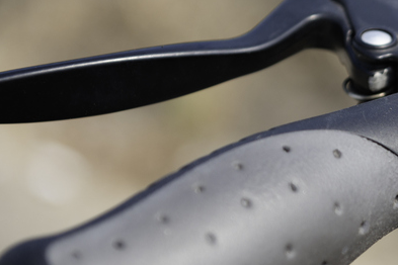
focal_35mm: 198
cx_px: 467
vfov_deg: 6.9
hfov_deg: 10.2
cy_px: 142
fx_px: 2189
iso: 200
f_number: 3.5
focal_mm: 62
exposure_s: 1/1000
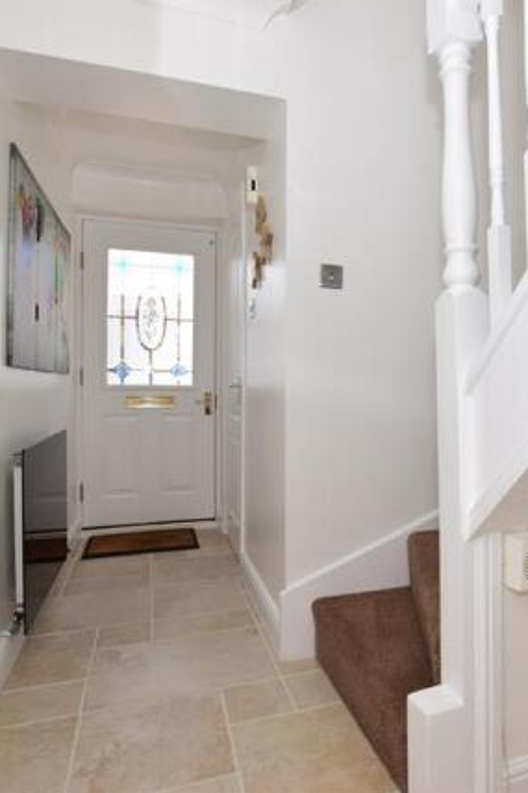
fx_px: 506
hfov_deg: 53.7
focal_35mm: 23
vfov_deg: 76.1
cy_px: 390
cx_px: 363
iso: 400
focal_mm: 10
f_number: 7.1
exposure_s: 1/200
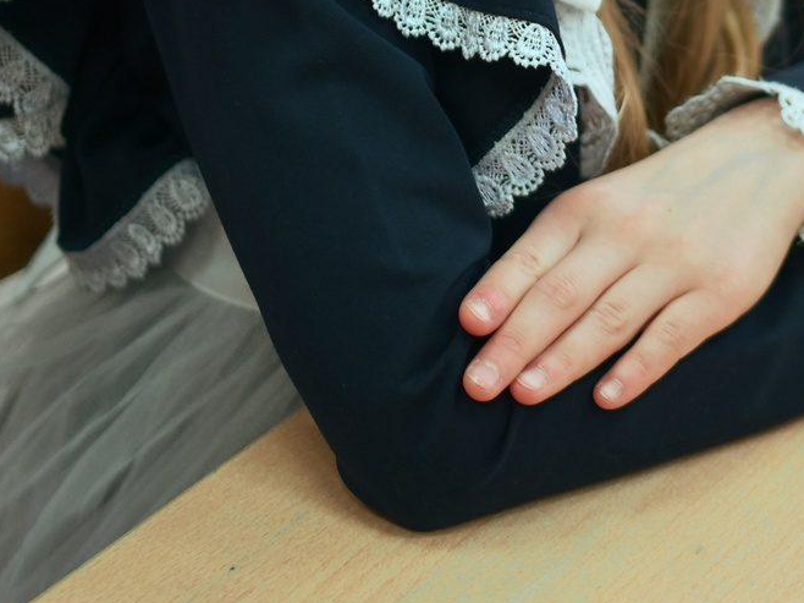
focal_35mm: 131
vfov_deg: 11.0
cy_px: -255
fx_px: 3042
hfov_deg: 14.9
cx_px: 759
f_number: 1.8
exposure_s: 1/250
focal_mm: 35
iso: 200
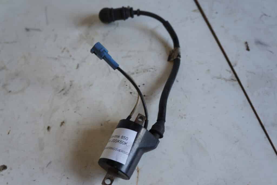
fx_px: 242
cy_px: 92
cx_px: 138
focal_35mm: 32
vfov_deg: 41.7
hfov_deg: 59.5
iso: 200
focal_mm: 21
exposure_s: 1/60
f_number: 4
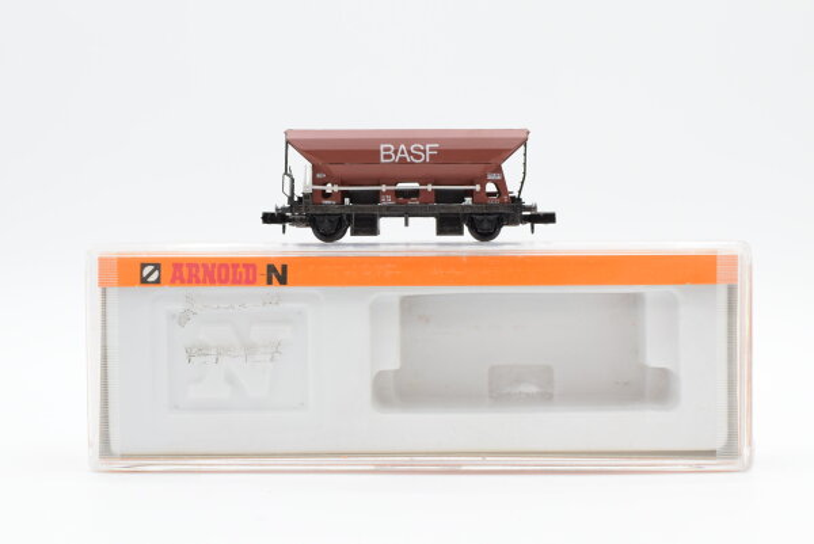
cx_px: 407
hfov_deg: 37.8
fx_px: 1188
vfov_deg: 25.8
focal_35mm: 52
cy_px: 272
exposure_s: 1/125
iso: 400
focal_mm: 35
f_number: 8
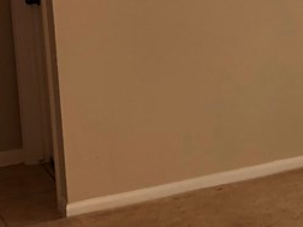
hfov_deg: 16.5
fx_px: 998
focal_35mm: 114
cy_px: -40
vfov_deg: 12.7
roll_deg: +3.3
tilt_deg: -7.7
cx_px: 378
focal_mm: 3.99
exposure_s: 1/189
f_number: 1.8
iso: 20
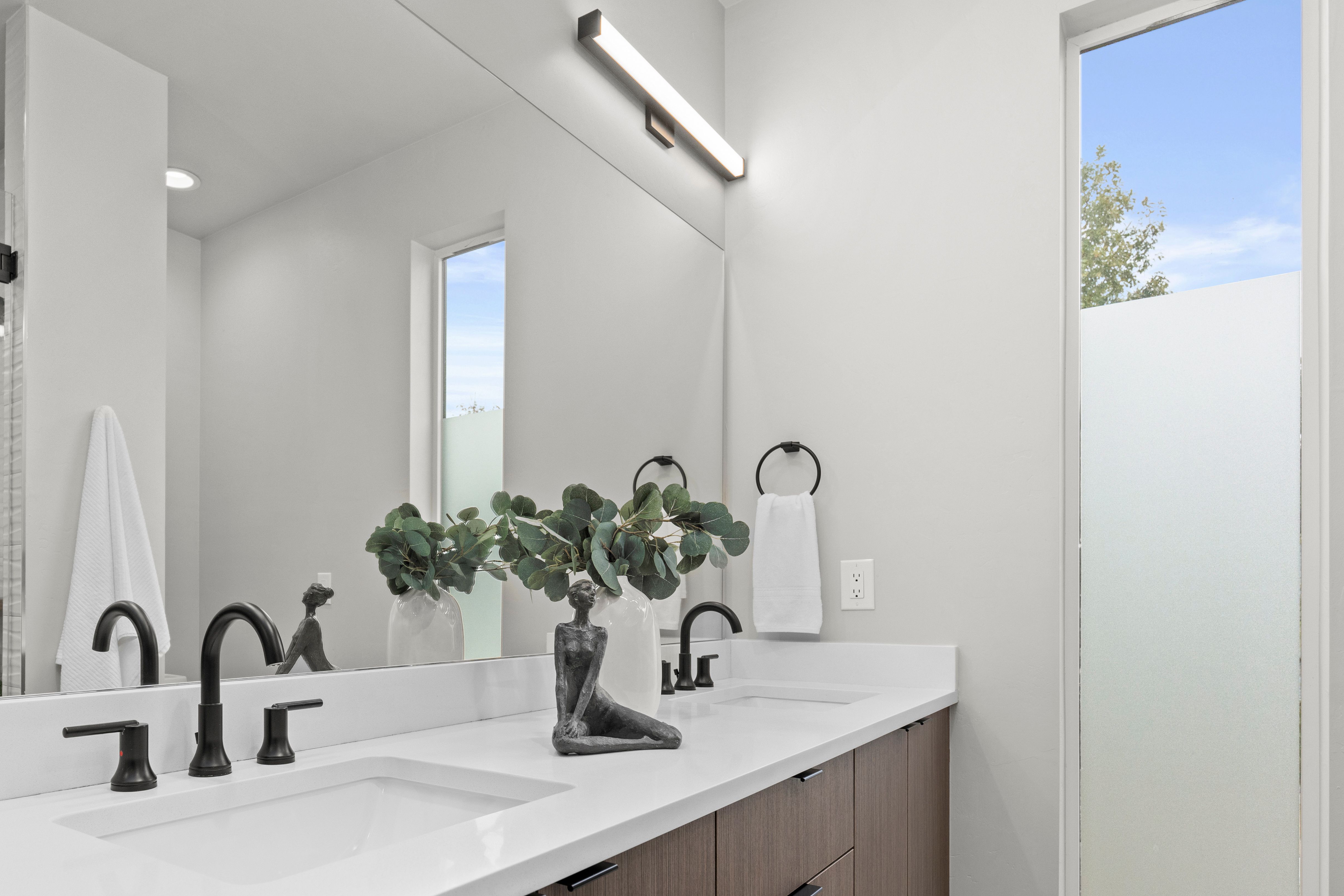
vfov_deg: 53.6
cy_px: 621
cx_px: 470
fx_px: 859
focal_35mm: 23
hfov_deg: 74.2
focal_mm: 16
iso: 640
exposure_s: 1/15
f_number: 7.1
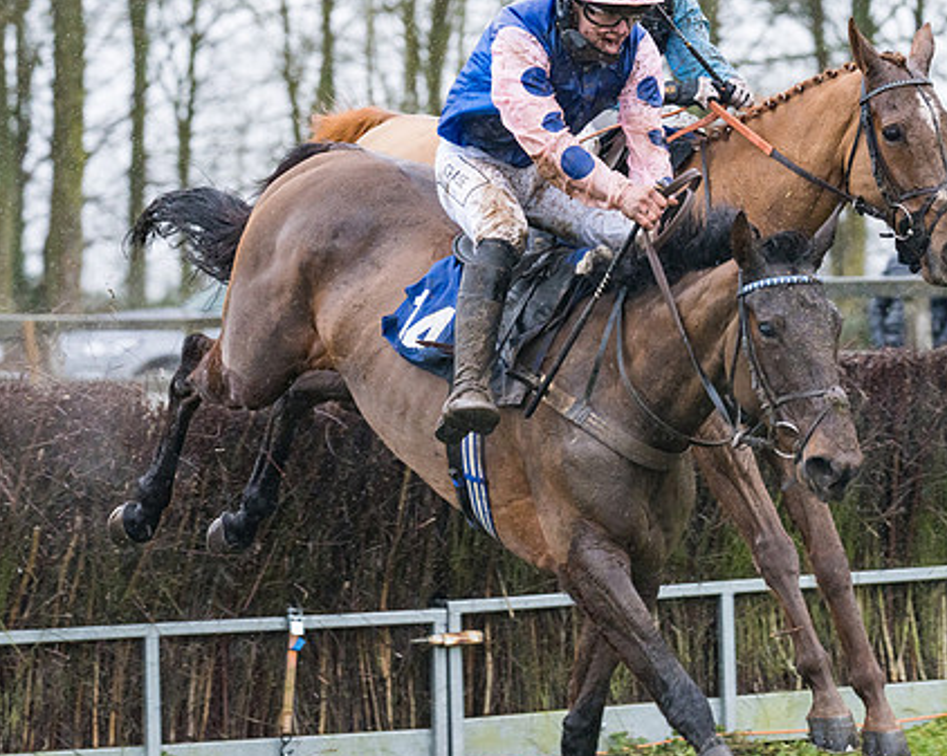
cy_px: 234
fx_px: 6498
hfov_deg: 8.3
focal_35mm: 232
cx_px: 598
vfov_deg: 6.7
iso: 1600
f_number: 4
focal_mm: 135
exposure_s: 1/1000
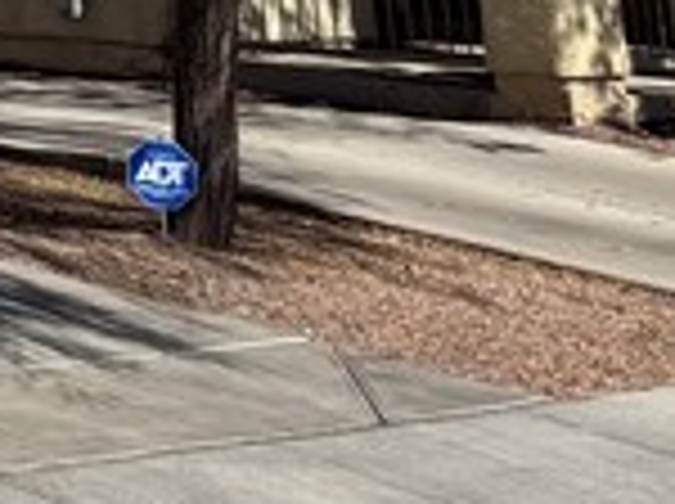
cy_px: -950
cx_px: -1364
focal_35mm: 164
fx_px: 3193
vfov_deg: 7.9
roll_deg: -0.8
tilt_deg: +15.8
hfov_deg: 9.4
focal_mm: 6.76
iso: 80
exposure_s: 1/6410
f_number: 1.78
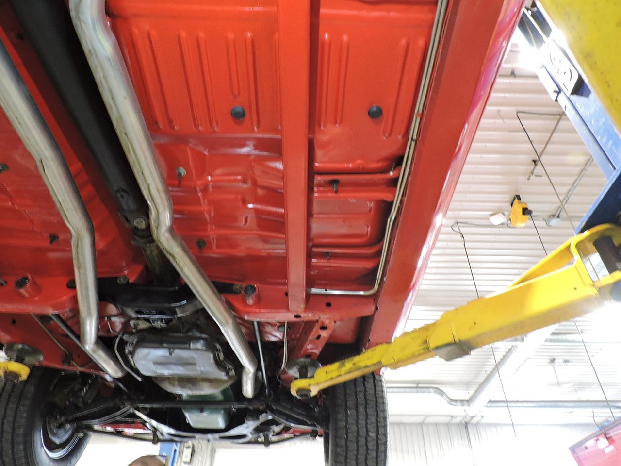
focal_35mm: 24
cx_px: 310
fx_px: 431
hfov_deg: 71.6
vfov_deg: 56.8
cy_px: 233
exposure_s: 1/13
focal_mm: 4.3
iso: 400
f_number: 3
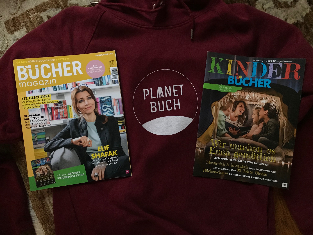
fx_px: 253
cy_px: 118
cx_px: 156
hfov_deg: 63.4
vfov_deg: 49.7
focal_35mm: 28
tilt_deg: -87.6
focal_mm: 3.99
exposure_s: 1/14
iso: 100
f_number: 1.8
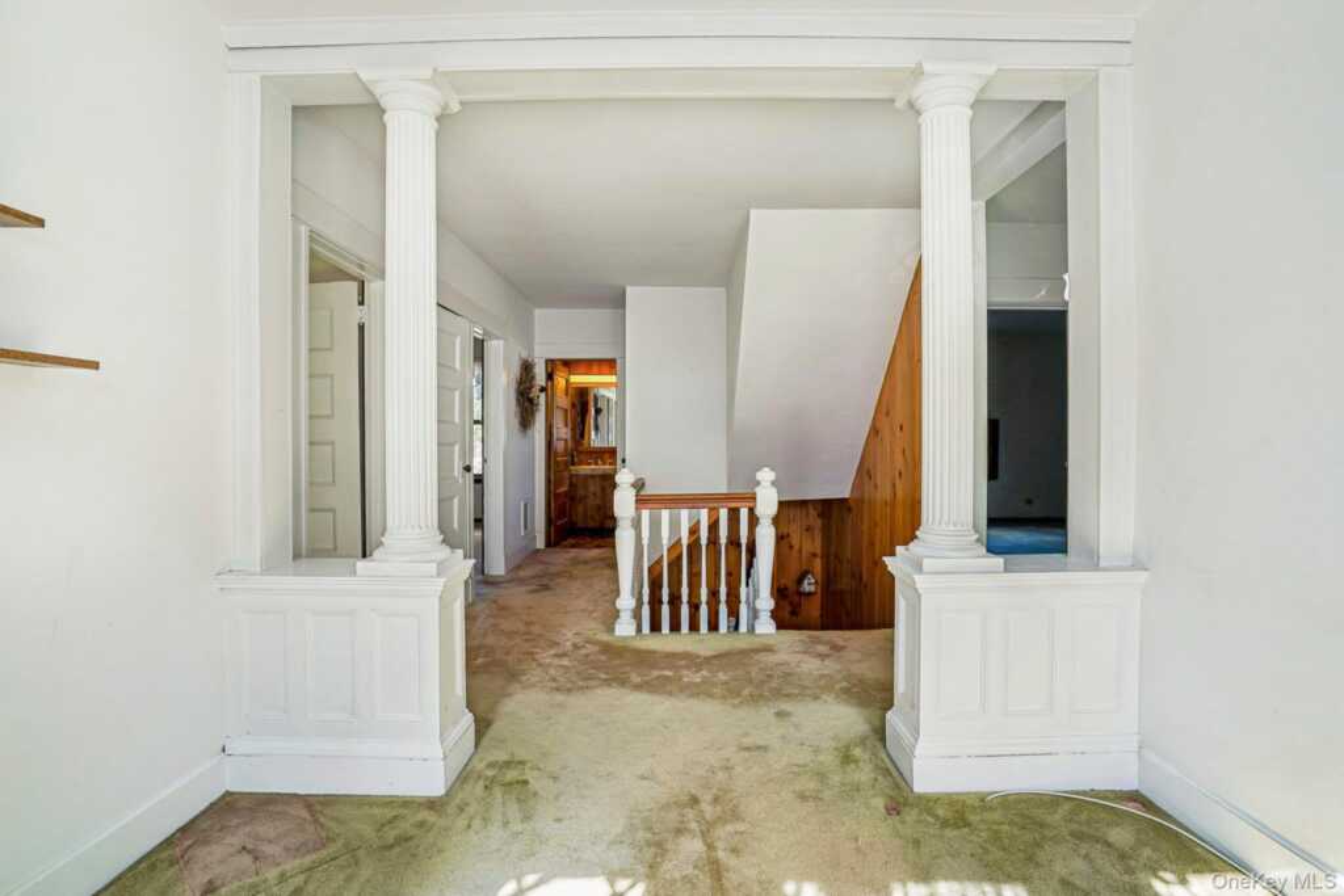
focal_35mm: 16
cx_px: 672
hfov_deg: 96.7
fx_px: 597
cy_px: 448
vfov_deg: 73.8
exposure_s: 1/50
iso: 160
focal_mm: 16
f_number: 8
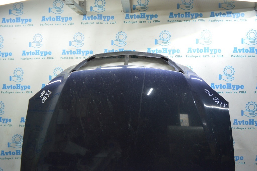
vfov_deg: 47.9
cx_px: 128
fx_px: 193
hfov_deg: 67.4
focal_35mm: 27
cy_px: 86
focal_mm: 18
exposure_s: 1/40
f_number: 3.5
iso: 400
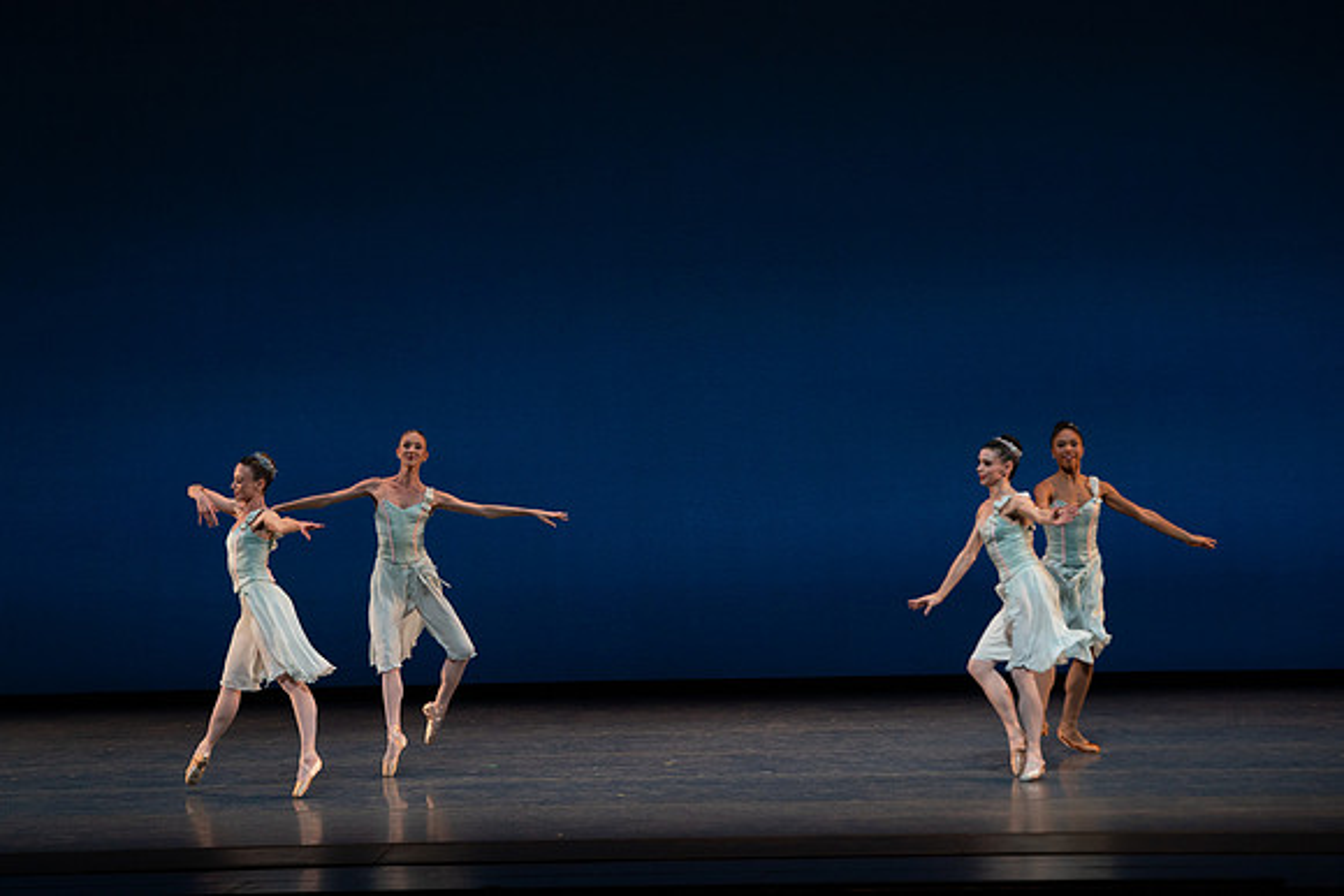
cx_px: 672
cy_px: 448
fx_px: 4966
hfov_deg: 15.4
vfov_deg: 10.3
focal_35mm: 133
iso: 3200
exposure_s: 1/500
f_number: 8
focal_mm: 133
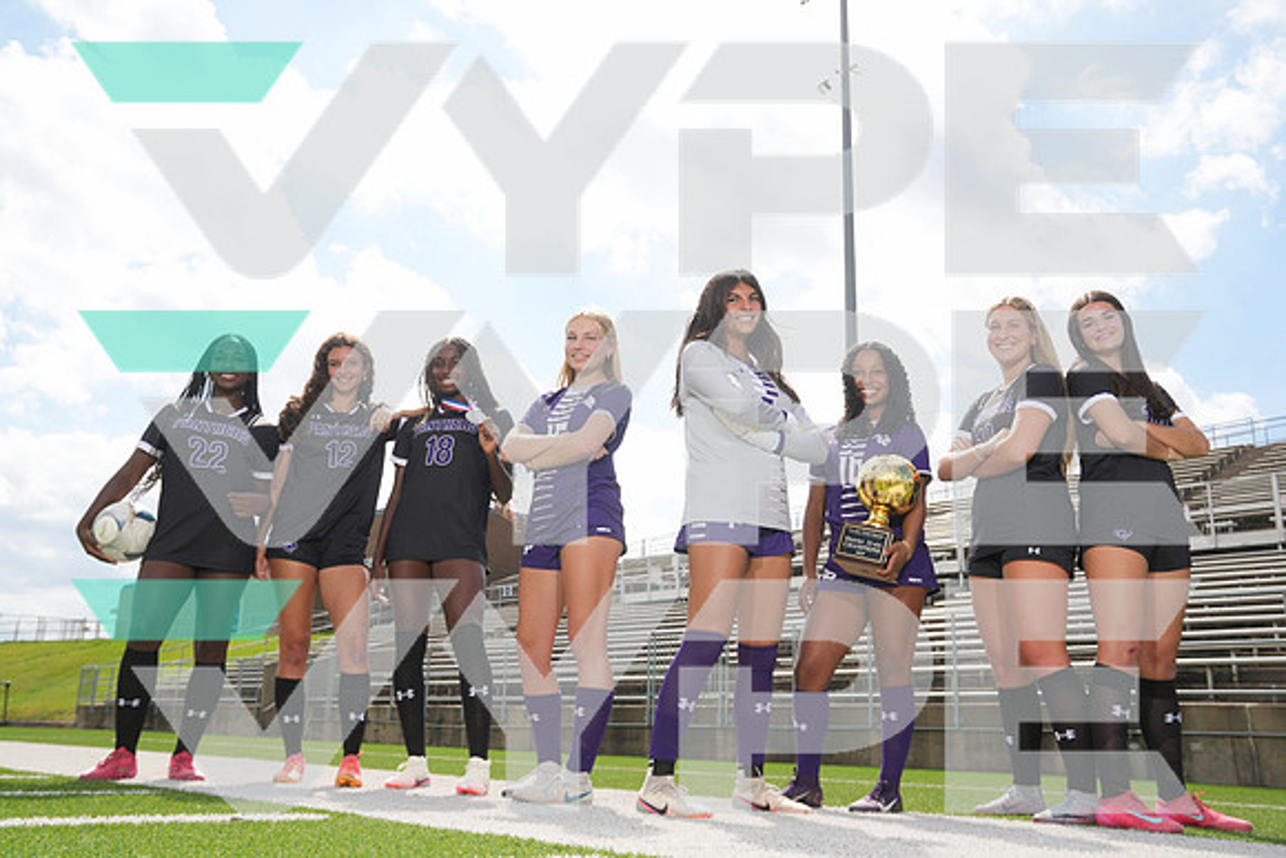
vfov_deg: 41.1
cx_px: 643
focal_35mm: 32
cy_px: 429
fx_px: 1143
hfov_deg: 58.7
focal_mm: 32
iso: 125
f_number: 9
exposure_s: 1/200
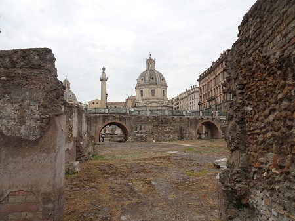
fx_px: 204
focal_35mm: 24
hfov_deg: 71.6
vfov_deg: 56.8
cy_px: 110
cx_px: 148
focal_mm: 4.1
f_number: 3.5
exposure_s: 1/250
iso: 80
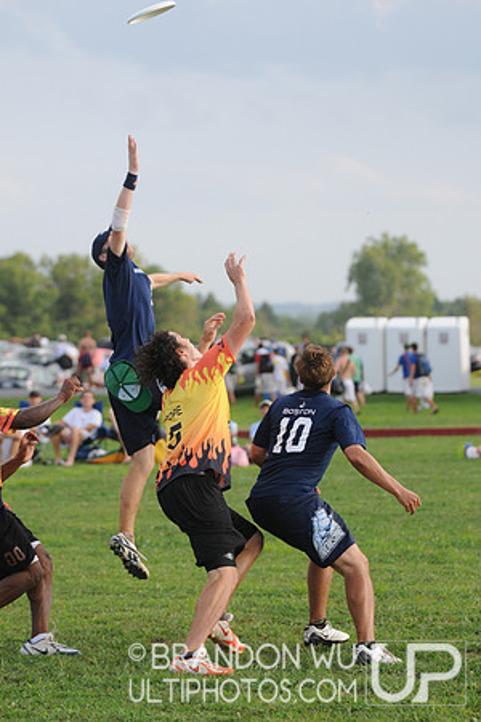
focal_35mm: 138
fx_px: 2766
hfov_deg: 9.9
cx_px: 240
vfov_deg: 14.9
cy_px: 361
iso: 400
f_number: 2.8
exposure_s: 1/2000
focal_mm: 92
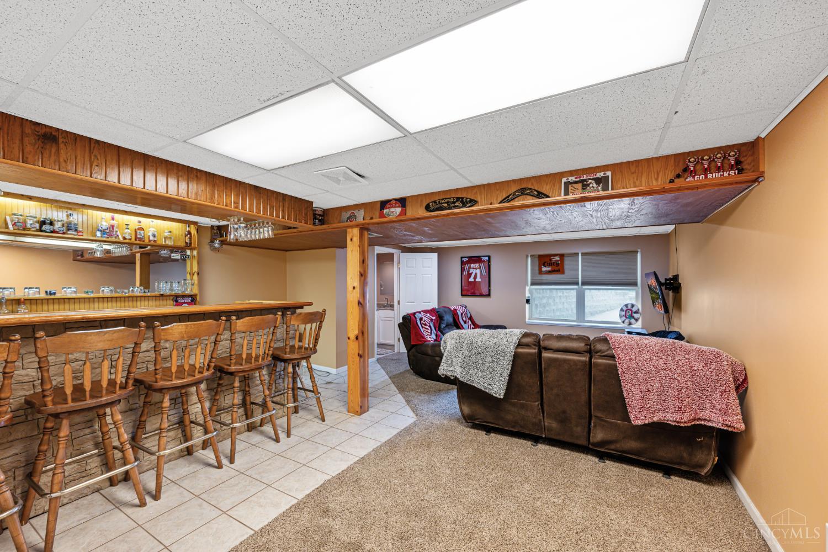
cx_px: 414
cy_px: 276
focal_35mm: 14
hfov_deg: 104.3
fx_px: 322
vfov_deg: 81.2
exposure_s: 1/15
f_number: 10
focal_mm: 14
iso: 160
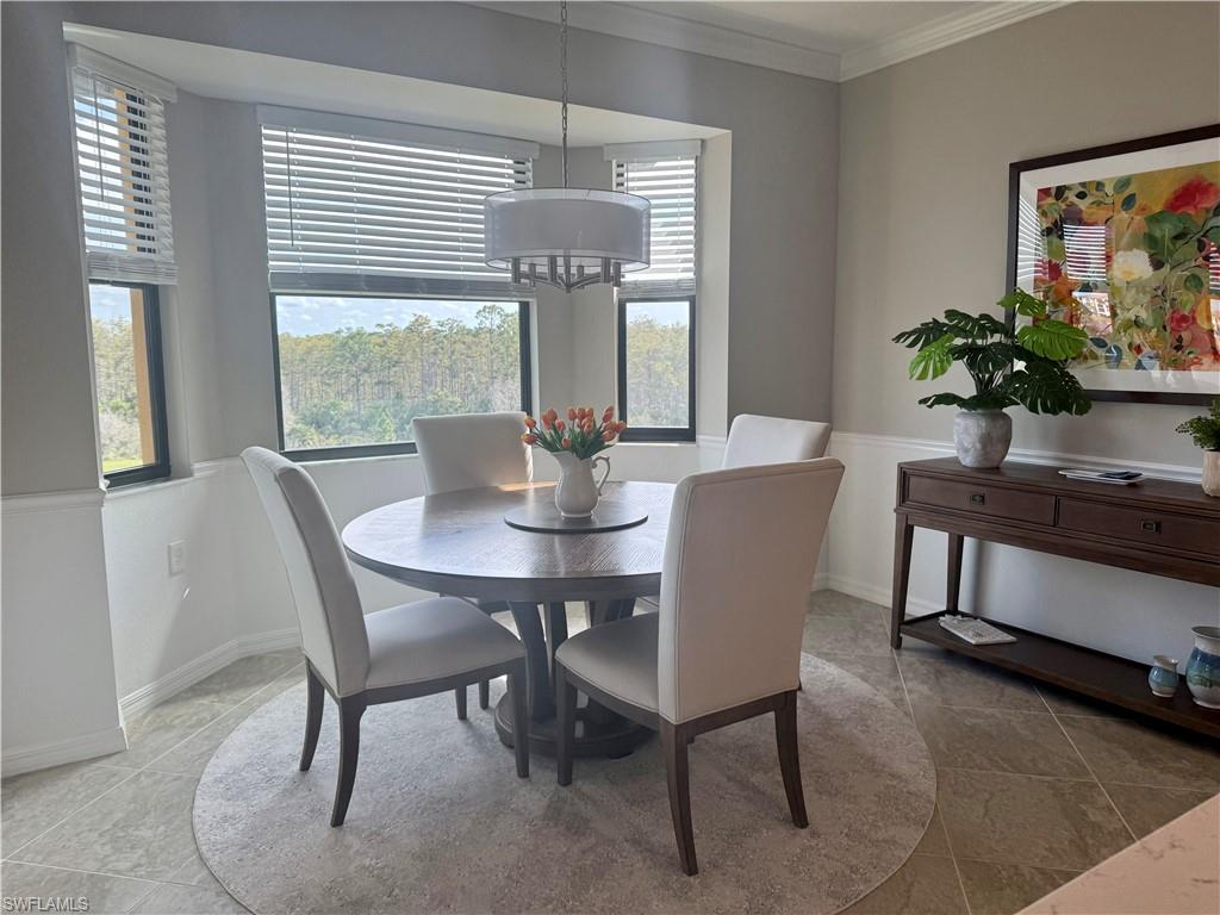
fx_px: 846
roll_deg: +0.3
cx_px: 610
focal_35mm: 24
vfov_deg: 56.8
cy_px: 458
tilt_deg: -11.3
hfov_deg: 71.6
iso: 80
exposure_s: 1/330
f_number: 1.78
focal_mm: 6.76
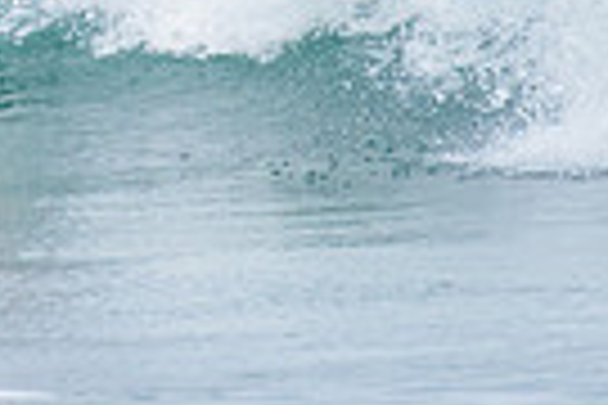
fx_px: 36393
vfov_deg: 0.6
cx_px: -68
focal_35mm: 2155
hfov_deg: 1.0
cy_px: -205
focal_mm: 500
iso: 360
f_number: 5.6
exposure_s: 1/2000
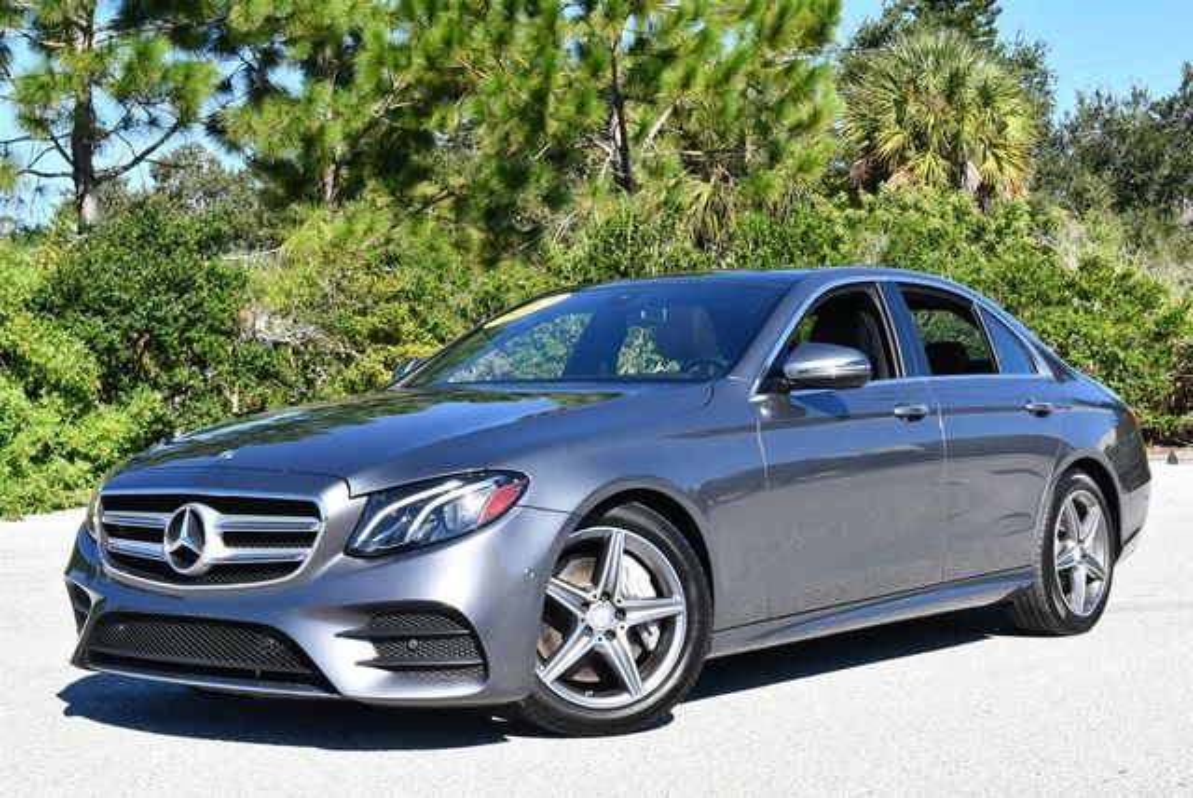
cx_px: 596
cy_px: 399
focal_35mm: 58
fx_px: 1924
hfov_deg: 34.5
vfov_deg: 23.4
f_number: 8
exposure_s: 1/250
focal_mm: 29
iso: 180
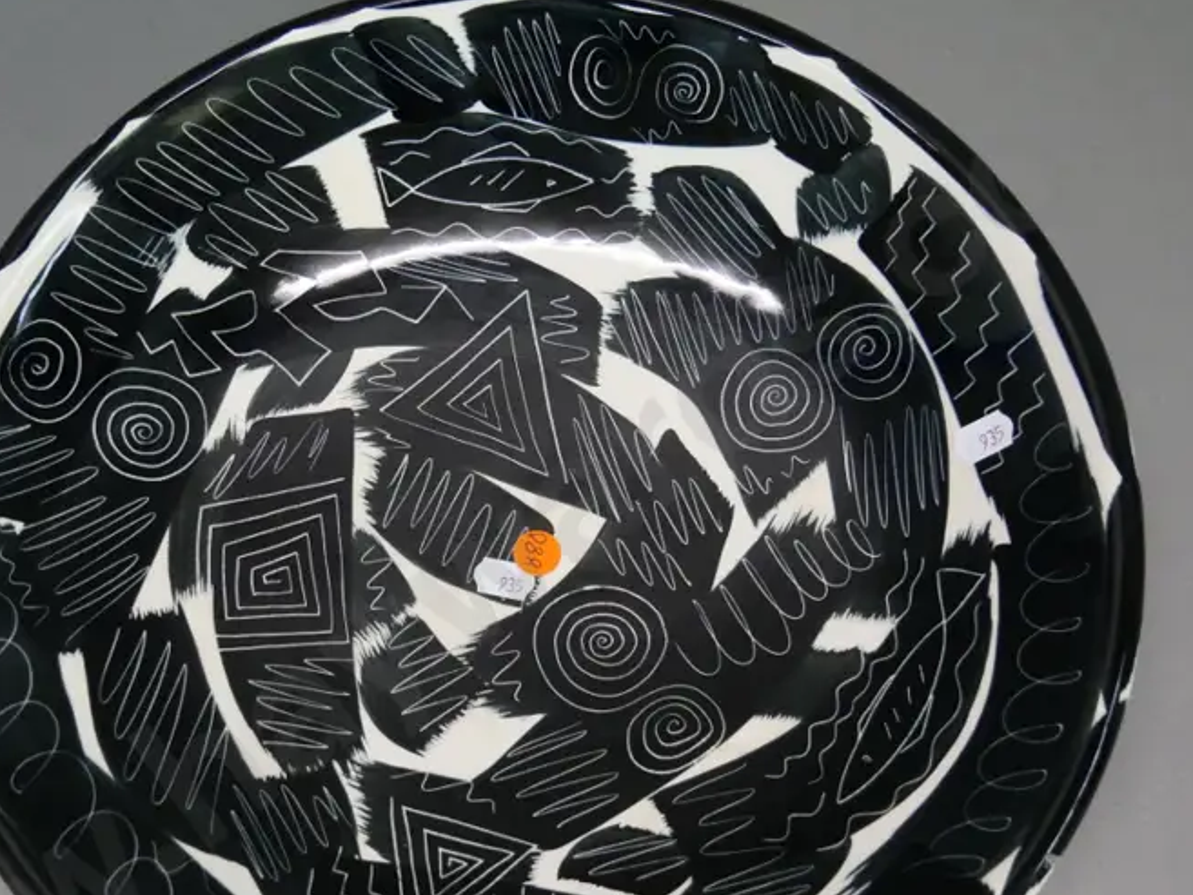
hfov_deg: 36.1
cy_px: 556
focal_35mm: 53
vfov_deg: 27.4
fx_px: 1827
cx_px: 518
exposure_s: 1/200
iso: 3200
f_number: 3.8
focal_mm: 17
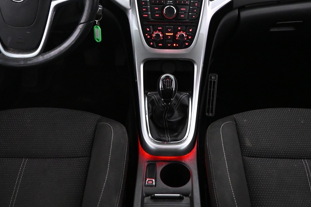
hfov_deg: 44.4
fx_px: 380
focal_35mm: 44
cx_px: 179
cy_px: 50
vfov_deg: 30.0
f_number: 4
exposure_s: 1/40
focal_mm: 16
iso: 4000
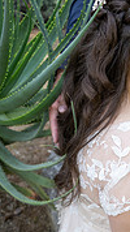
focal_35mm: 69
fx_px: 423
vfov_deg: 30.3
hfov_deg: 16.5
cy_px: 72
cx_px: 169
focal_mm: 26
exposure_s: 1/250
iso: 250
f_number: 4
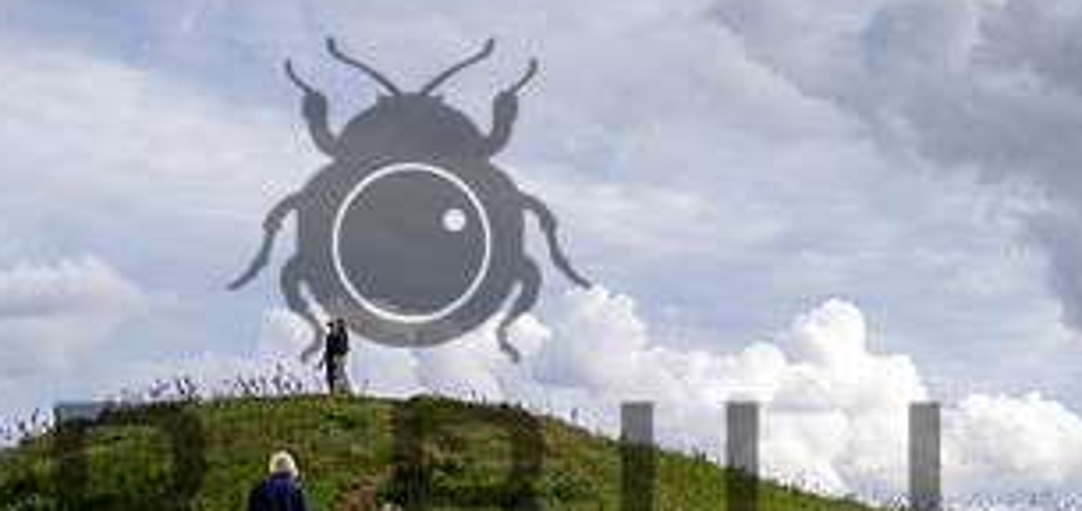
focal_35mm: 82
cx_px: 467
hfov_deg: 26.8
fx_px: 2268
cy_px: 72
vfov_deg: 12.8
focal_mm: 36
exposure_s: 1/2500
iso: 200
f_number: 4
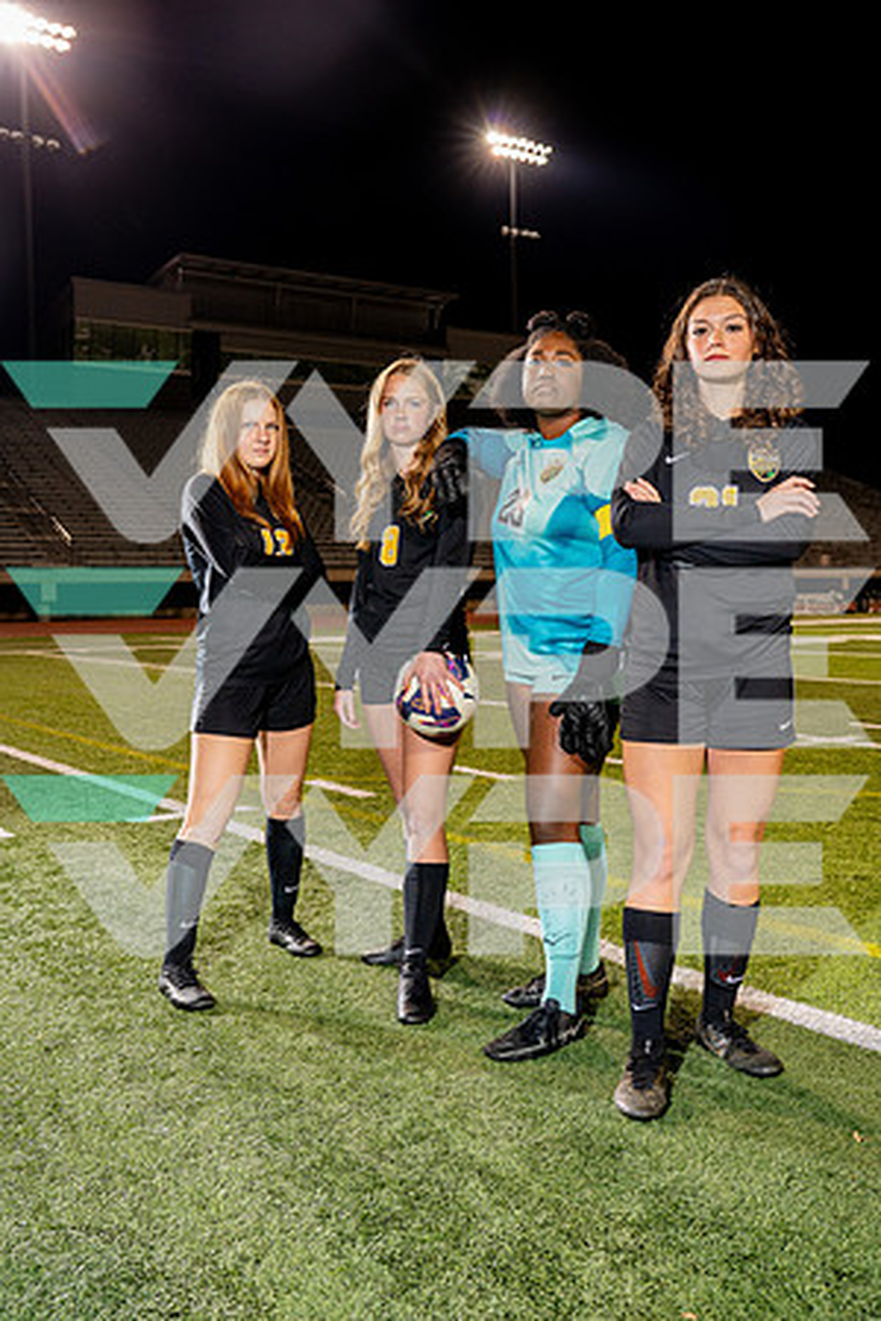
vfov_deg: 54.4
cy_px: 660
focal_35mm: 35
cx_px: 440
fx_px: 1285
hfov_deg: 37.9
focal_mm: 35
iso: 800
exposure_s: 1/250
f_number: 5.6
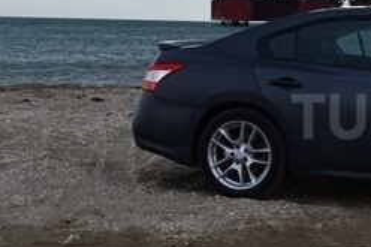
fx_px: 1153
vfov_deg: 12.2
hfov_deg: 17.4
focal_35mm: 112
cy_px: 117
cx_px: 444
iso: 400
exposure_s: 1/125
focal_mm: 28
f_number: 9
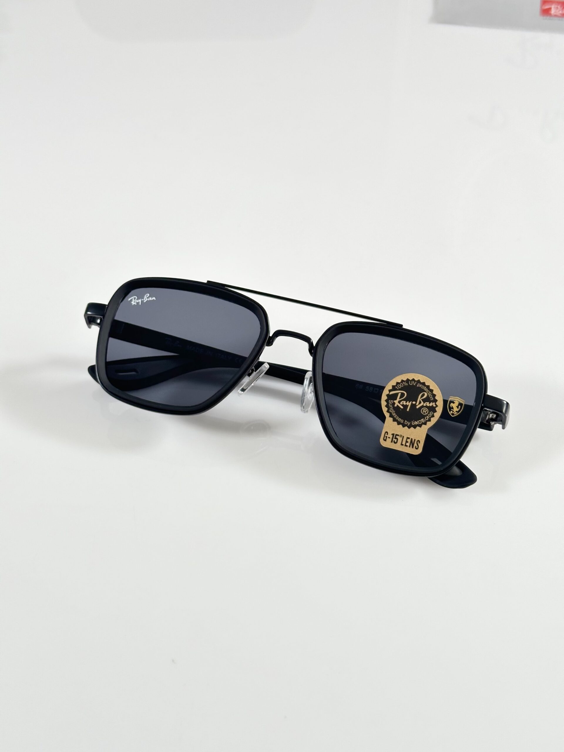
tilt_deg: -42.8
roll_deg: +1.5
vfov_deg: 39.7
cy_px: 376
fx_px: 1043
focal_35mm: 48
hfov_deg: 30.3
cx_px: 282
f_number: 1.78
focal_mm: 6.86
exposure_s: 1/100
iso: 80
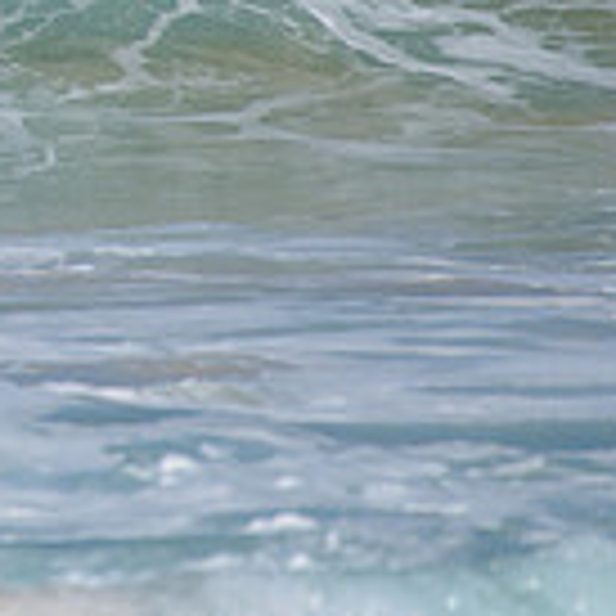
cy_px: -209
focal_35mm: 1794
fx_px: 36119
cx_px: -508
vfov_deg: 1.0
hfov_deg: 1.0
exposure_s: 1/2000
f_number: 5.6
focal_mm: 500
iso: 160
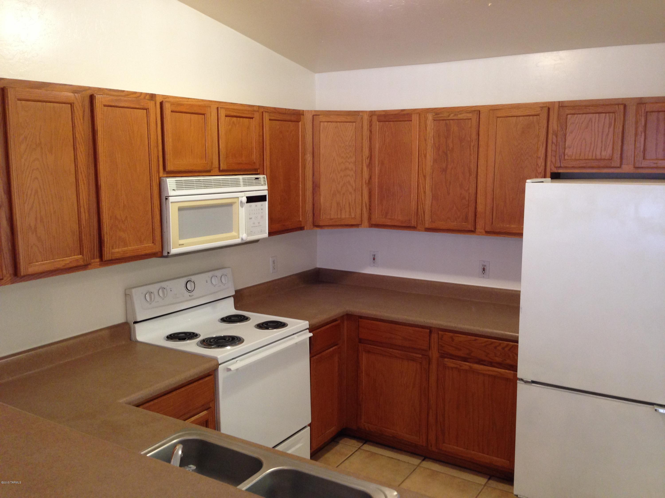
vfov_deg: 42.9
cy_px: 249
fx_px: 634
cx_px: 332
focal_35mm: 33
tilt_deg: -8.6
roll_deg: +0.5
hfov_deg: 55.4
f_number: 2.4
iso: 125
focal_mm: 4.12
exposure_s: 1/20
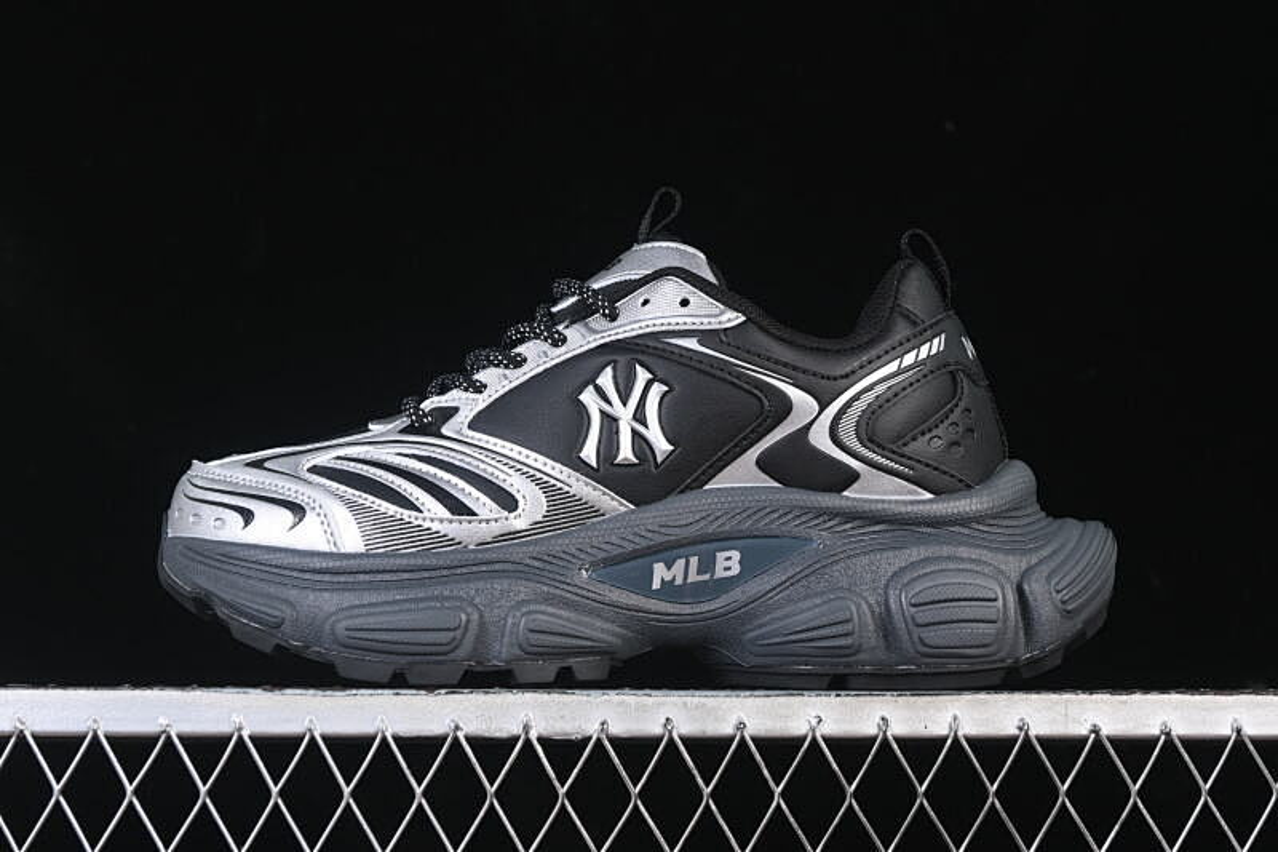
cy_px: 426
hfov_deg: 27.0
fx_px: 2662
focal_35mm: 75
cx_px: 639
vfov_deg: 18.2
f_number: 6.3
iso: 160
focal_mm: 50
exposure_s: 1/60
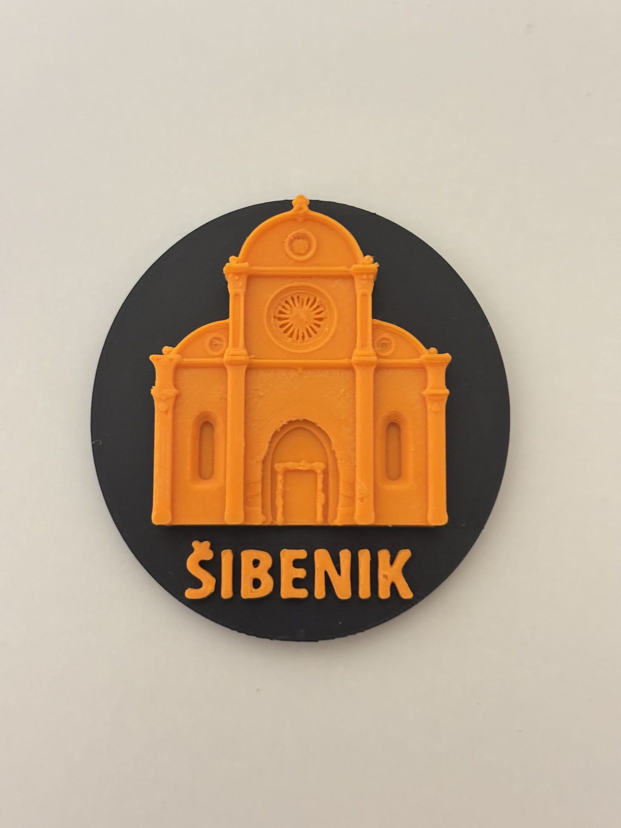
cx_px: 310
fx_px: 1244
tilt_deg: -81.6
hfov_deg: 28.0
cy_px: 414
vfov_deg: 36.8
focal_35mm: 52
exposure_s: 1/33
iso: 320
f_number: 1.6
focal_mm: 5.96
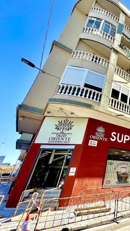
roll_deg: +0.4
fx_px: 129
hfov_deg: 38.6
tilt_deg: +26.1
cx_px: 158
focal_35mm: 21
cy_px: 113
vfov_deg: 83.8
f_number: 2.2
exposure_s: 1/868
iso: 40
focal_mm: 2.22
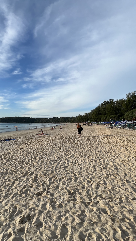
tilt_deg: +1.2
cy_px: 120
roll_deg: -0.1
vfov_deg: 89.6
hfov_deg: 57.4
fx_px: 122
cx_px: 49
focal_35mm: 19
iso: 32
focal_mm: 1.57
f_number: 1.8
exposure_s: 1/1845
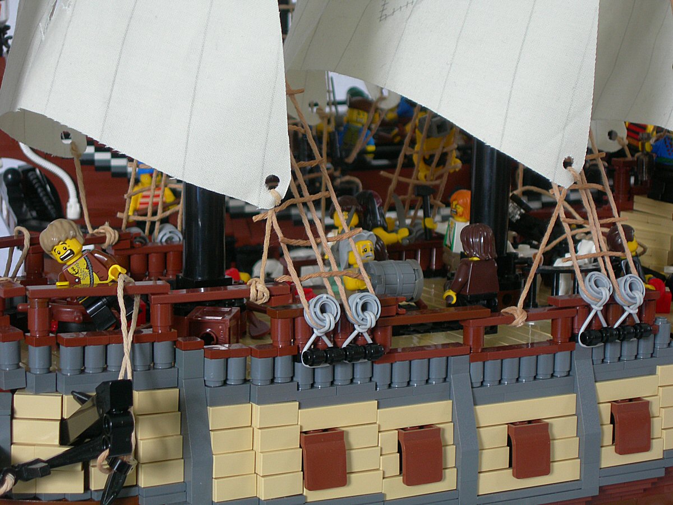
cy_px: 252
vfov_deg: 13.0
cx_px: 336
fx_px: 2216
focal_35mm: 114
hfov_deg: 17.3
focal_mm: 23.4
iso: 86
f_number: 4.9
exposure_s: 1/4.1
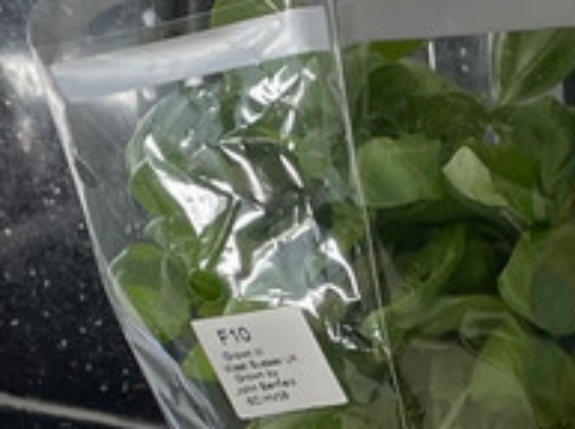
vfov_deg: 10.0
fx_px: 2388
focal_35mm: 144
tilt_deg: -25.9
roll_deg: +3.1
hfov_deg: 13.6
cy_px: 617
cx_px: 490
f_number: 1.6
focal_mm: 4.2
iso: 64
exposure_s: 1/121
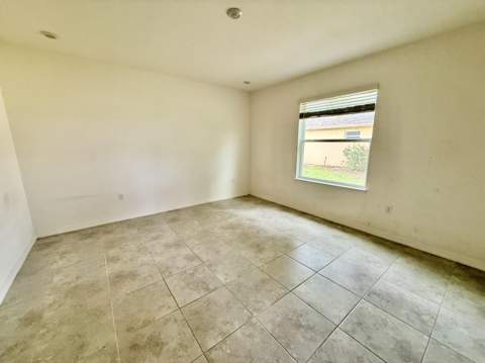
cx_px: 242
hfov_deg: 102.1
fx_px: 196
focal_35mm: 14
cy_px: 182
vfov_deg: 85.6
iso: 160
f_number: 2.2
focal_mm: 2.22
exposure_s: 1/99
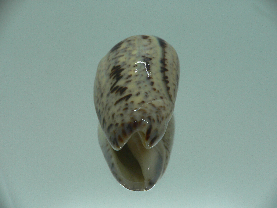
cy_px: 104
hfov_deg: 52.6
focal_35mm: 35
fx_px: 280
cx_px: 138
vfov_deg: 40.7
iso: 80
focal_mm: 4.6
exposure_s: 1/60
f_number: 2.8
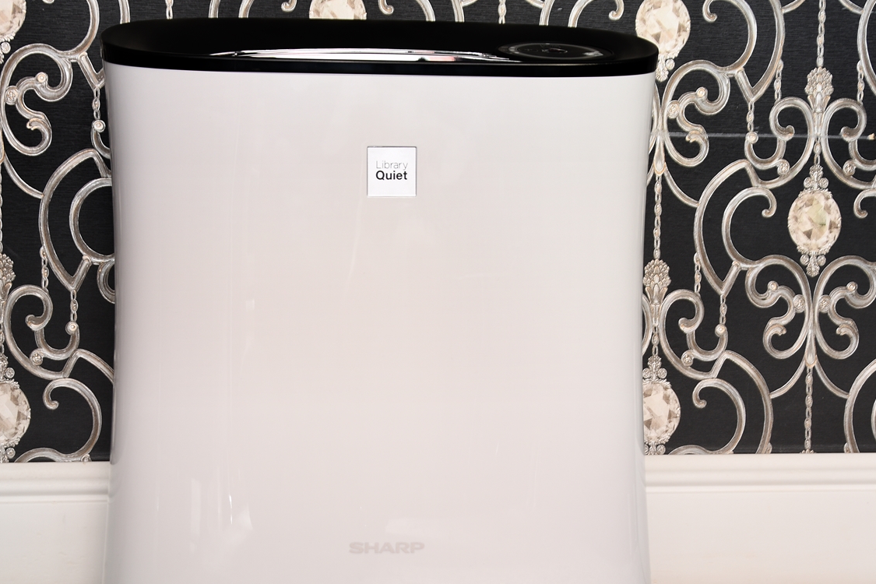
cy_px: 356
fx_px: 1557
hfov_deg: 31.4
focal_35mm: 64
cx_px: 398
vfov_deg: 21.2
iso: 100
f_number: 5
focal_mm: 30
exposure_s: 10
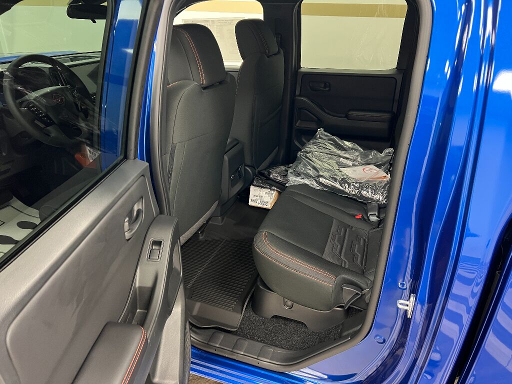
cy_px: 192
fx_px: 385
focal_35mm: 26
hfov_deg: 67.3
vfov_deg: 53.1
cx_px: 256
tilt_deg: -26.8
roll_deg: -0.9
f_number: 1.5
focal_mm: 5.7
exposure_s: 1/40
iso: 640
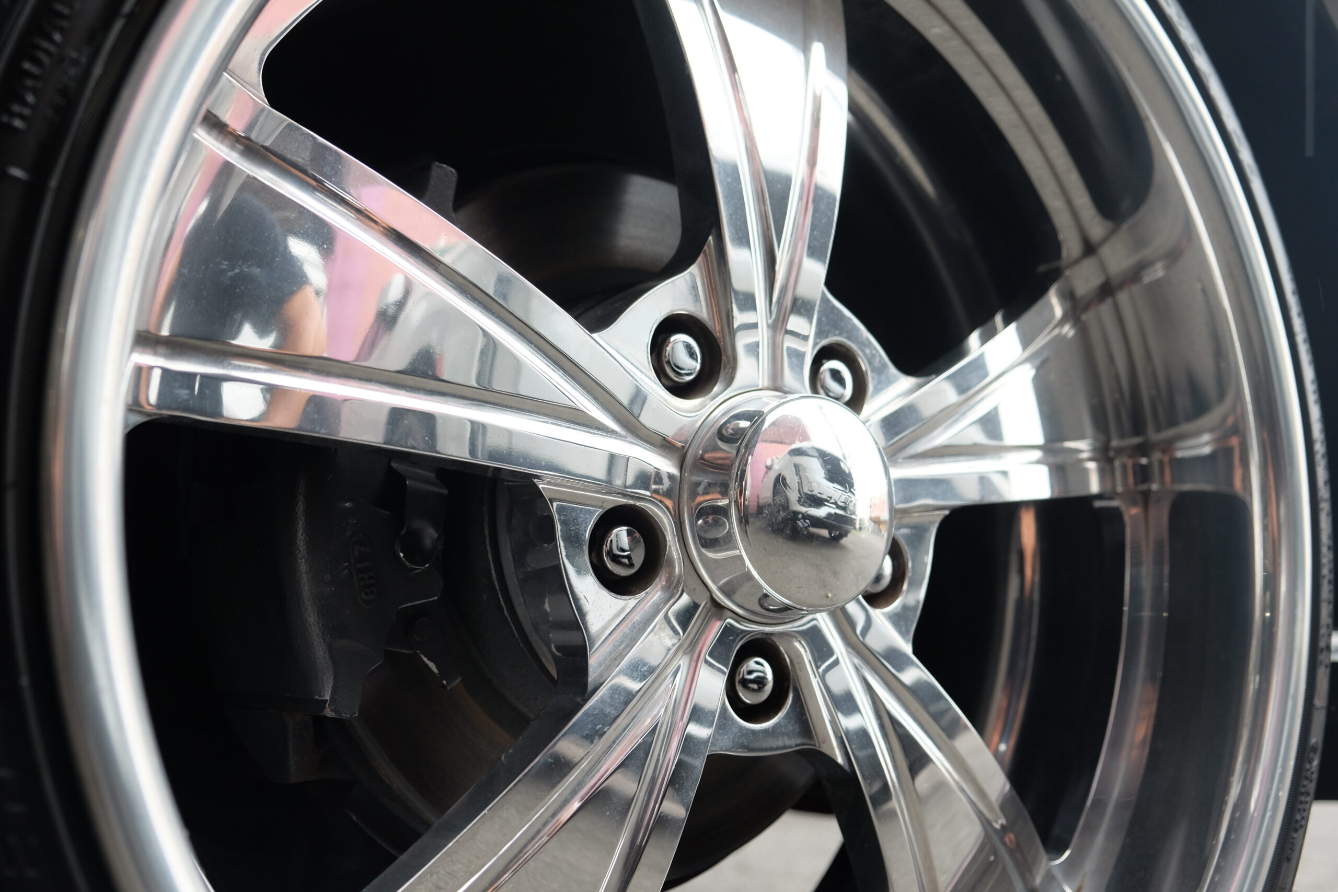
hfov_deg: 46.4
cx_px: 669
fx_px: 1561
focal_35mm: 42
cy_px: 446
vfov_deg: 31.9
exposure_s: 1/85
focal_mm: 27.7
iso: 400
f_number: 3.2
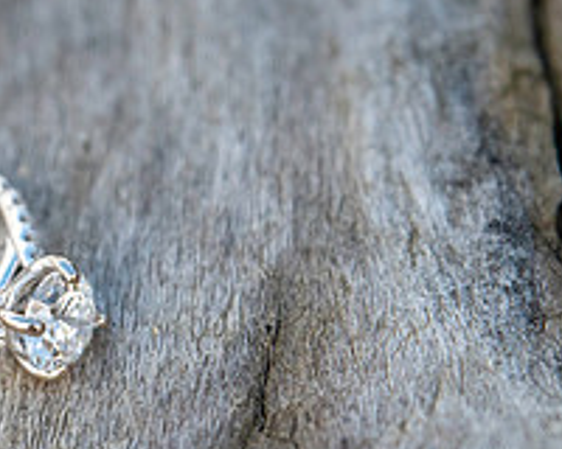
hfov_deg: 5.8
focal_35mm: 331
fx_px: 5506
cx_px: 16
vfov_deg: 4.7
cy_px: 320
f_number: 3.2
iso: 1250
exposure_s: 1/6400
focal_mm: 70
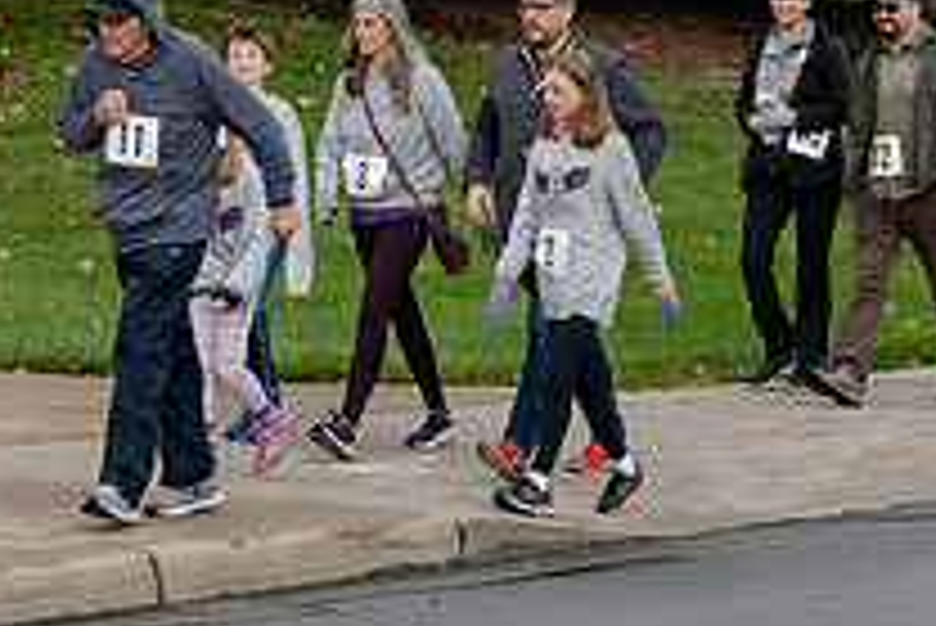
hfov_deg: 8.7
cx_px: 670
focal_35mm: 237
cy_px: 164
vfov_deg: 5.8
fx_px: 6166
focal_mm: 85
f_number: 6.3
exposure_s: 1/500
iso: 640
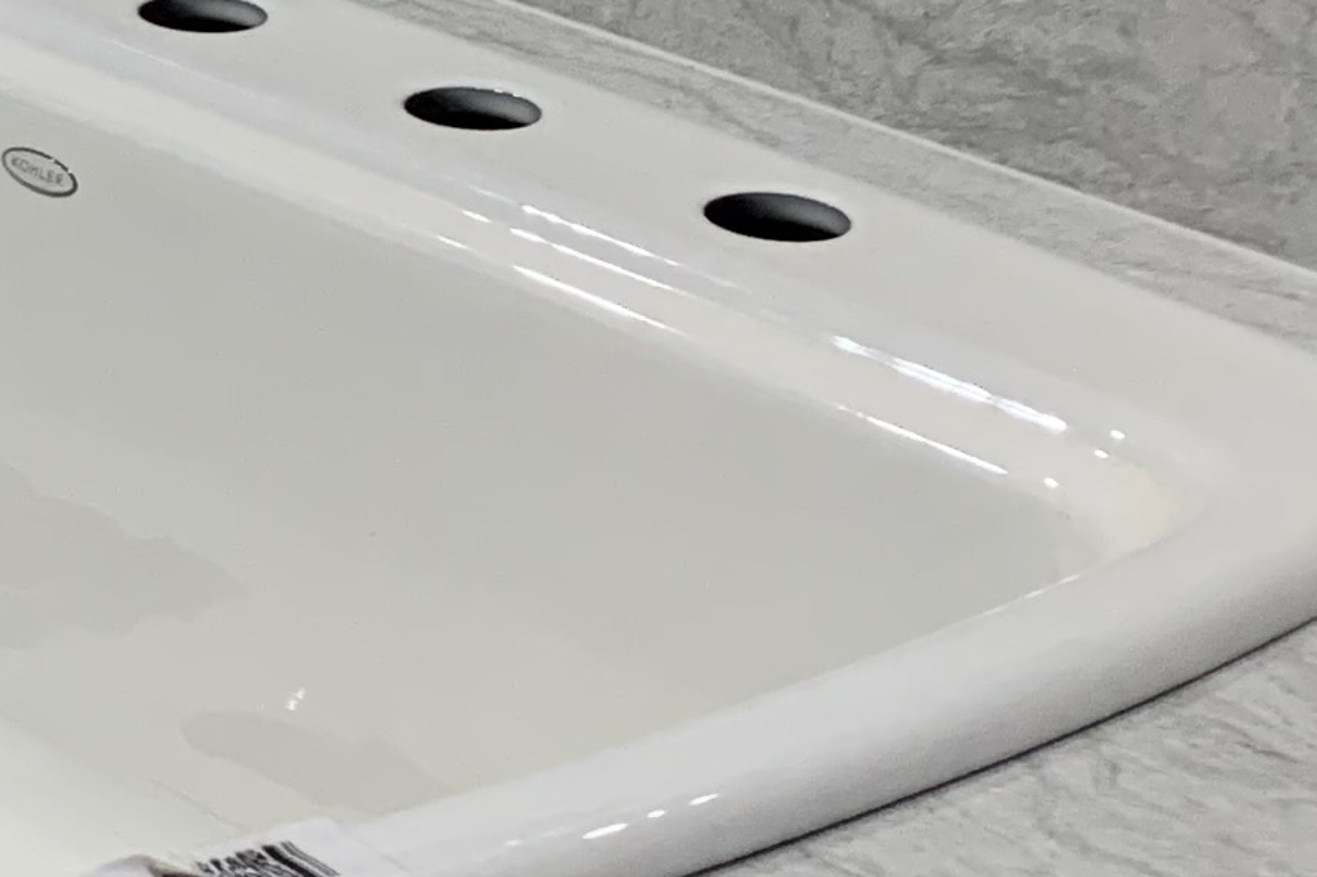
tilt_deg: -23.9
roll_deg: -0.7
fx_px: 4644
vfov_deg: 10.8
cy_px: 446
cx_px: -955
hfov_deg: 14.4
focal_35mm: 127
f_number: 1.8
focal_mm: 4.25
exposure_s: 1/120
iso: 100
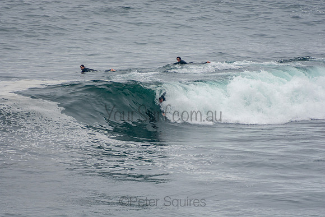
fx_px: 5418
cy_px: 108
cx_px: 162
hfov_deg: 3.4
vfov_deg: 2.3
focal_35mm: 600
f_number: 5.6
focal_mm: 400
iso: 280
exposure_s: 1/1250
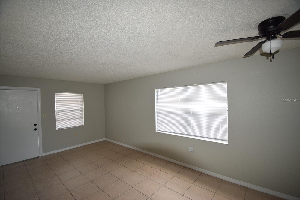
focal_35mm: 15
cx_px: 150
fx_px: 125
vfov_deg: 77.3
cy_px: 100
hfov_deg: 100.4
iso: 800
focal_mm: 10
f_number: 5
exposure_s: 1/100
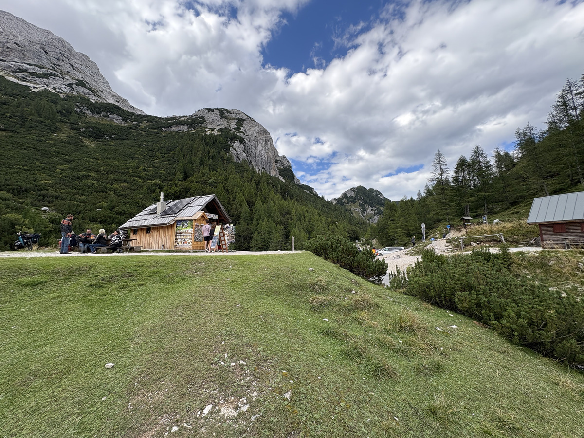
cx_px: 292
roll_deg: +0.0
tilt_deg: +8.5
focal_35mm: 14
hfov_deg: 102.1
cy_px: 219
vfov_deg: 85.7
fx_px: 236
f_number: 2.2
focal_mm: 2.22
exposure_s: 1/858
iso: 40
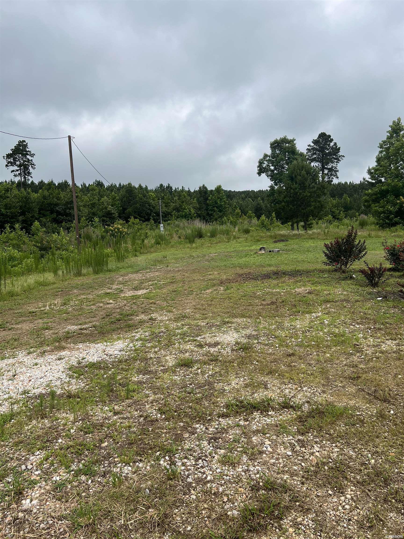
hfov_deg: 53.1
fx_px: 405
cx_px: 202
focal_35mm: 26
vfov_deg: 67.3
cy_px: 270
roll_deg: +3.5
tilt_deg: -3.4
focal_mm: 5.7
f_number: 1.5
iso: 50
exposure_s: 1/2123
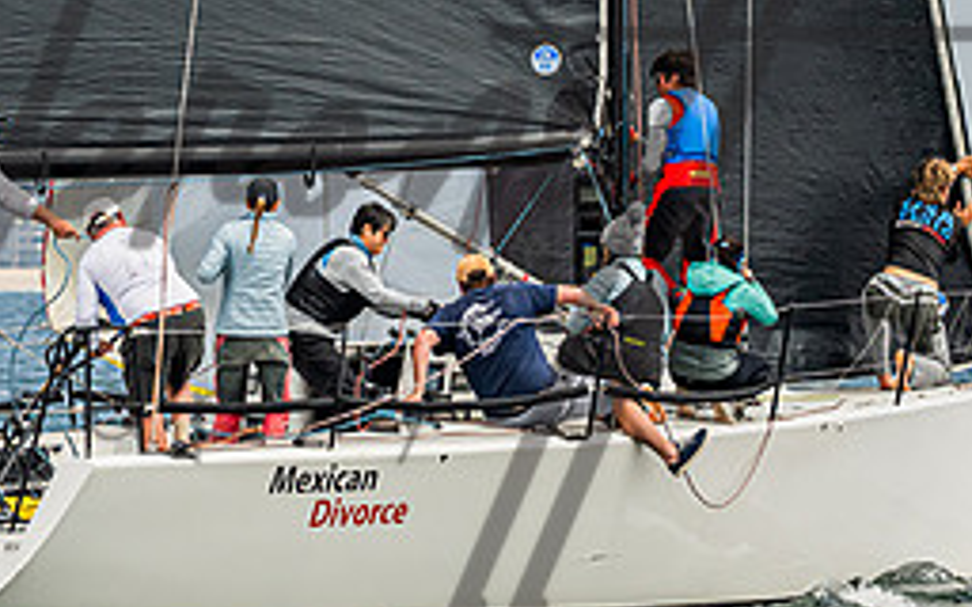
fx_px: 13669
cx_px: 366
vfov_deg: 2.5
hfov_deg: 4.1
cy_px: 187
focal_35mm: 516
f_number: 5
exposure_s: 1/4000
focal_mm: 200
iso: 500
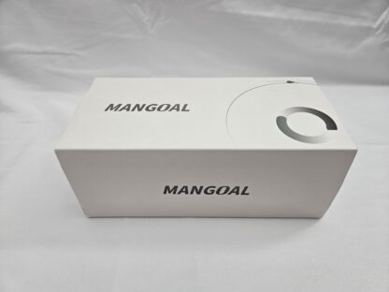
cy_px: 146
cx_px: 194
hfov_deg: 73.9
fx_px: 258
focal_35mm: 23
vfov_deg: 58.9
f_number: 1.8
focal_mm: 5.4
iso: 25
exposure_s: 1/183
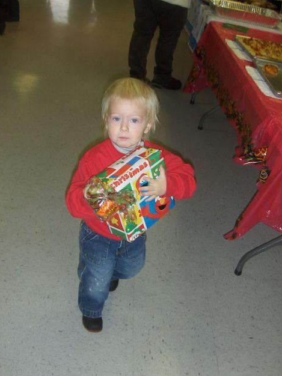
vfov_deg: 44.8
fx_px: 457
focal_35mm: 42
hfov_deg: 34.3
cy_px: 190
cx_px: 138
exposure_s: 1/60
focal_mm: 6.5
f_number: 3.5
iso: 100
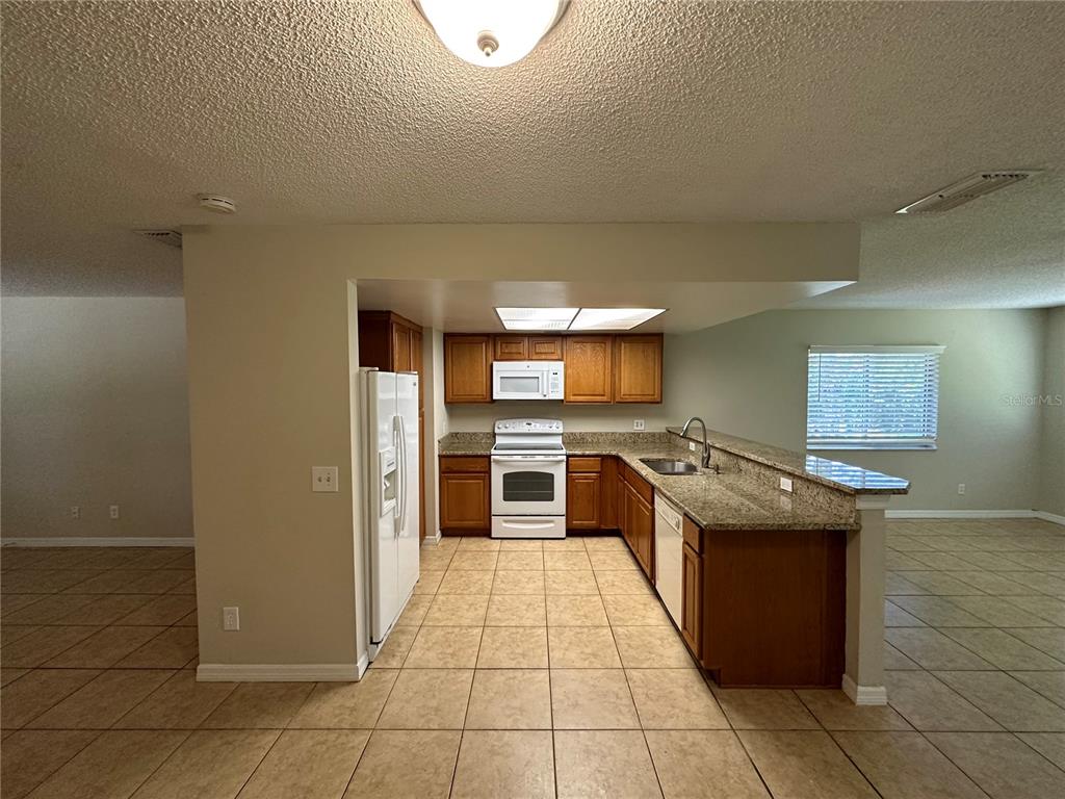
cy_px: 400
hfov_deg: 102.1
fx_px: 431
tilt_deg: -3.1
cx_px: 532
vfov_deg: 85.7
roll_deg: +0.2
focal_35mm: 14
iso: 250
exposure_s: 1/120
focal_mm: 2.22
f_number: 2.2
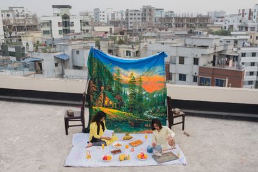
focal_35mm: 35
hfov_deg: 54.4
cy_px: 86
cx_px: 129
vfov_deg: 37.9
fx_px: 251
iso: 1250
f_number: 9
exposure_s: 1/80
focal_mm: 35
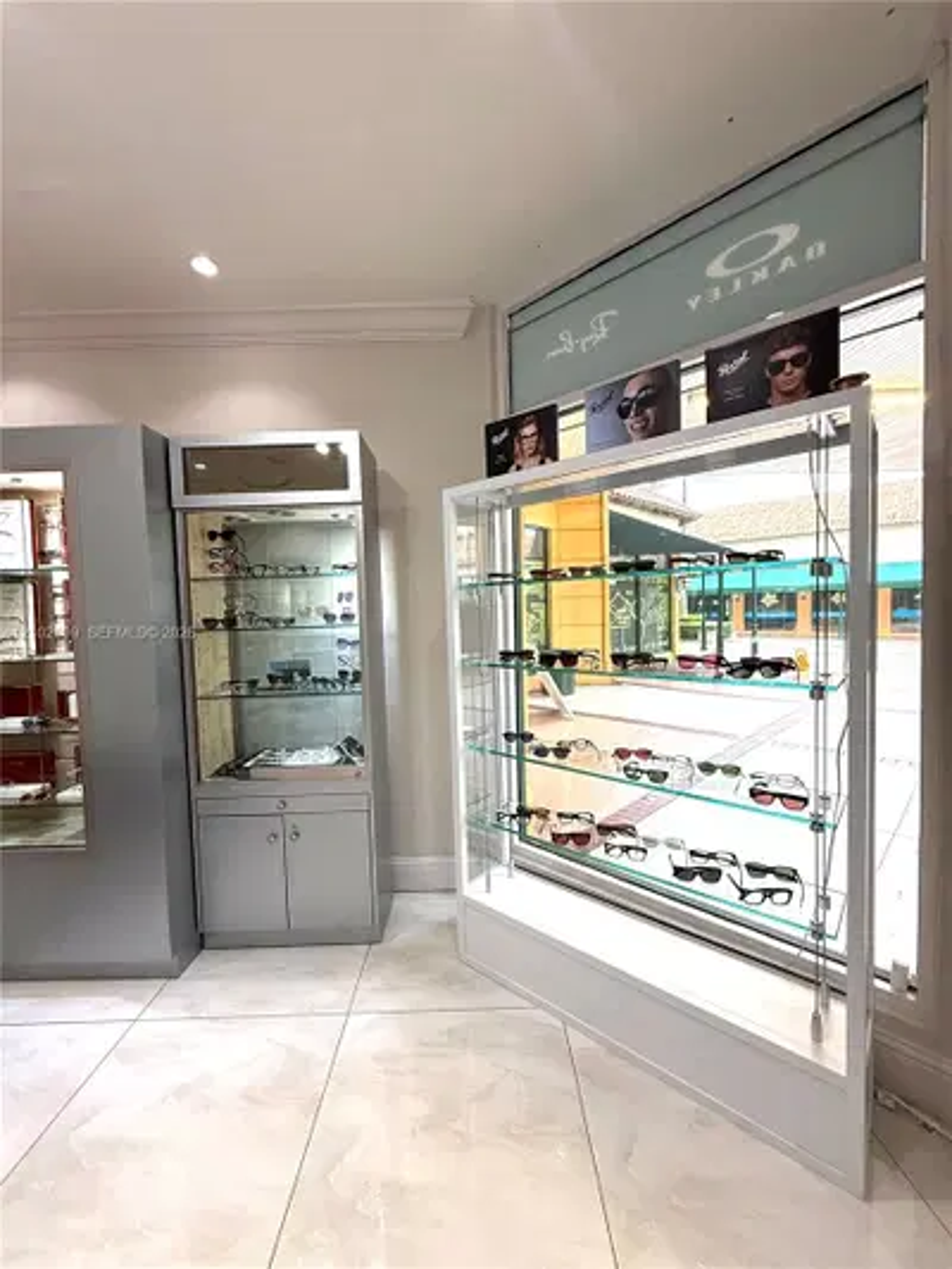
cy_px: 634
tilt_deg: -1.8
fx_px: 513
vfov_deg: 102.1
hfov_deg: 85.7
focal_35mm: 14
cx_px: 476
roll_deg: +1.4
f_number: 2.2
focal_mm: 2.22
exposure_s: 1/120
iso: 250
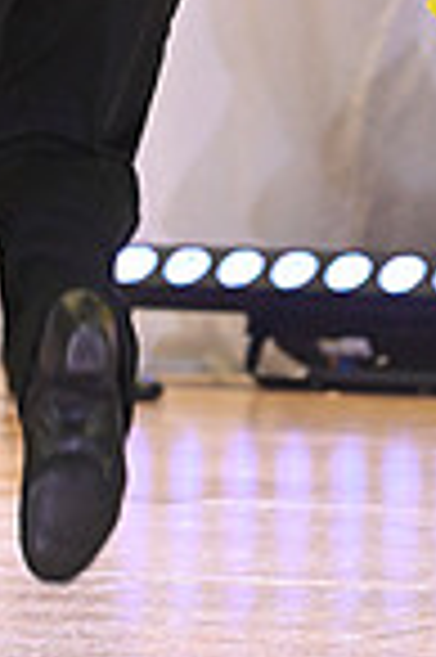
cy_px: -364
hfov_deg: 1.8
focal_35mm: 756
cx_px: 461
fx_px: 13766
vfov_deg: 2.7
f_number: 5.6
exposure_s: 1/400
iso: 4000
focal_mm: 190
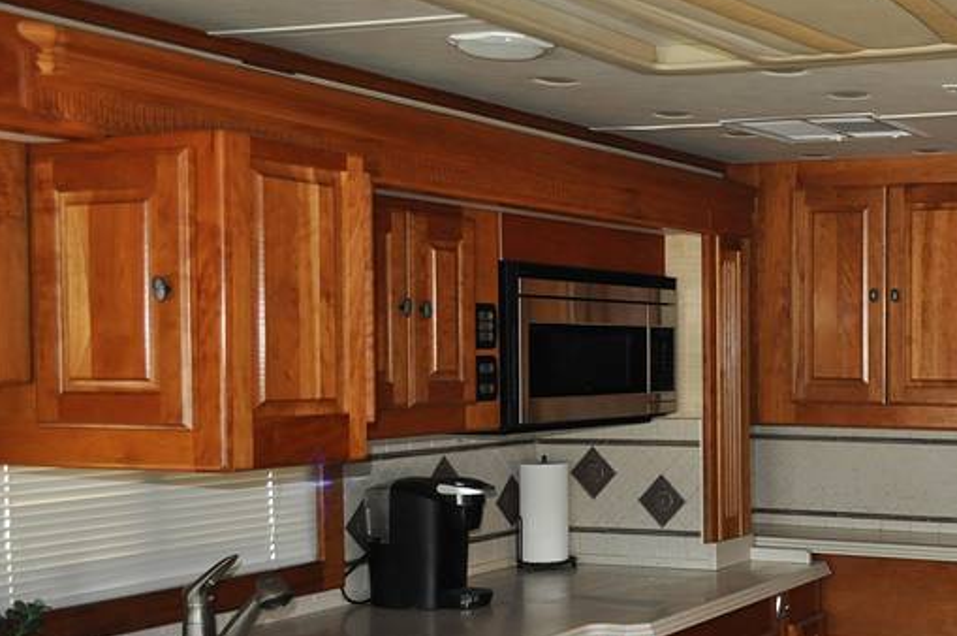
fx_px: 1407
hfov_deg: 34.9
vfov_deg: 25.4
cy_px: 401
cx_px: 904
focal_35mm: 53
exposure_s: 1/80
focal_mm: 18
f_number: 3.5
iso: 800
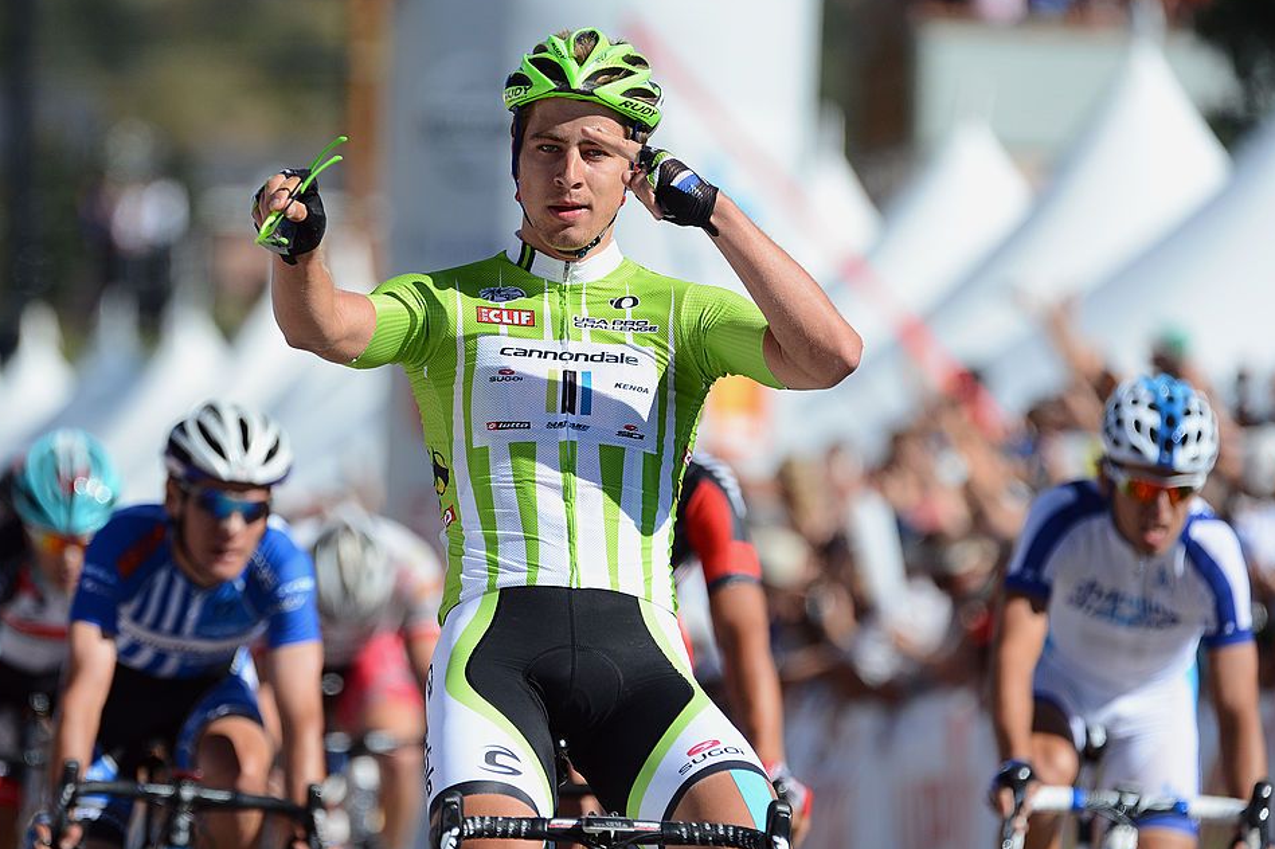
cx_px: 645
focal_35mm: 367
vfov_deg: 3.7
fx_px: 12993
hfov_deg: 5.6
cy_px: 439
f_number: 5.6
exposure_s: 1/2500
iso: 500
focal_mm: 340
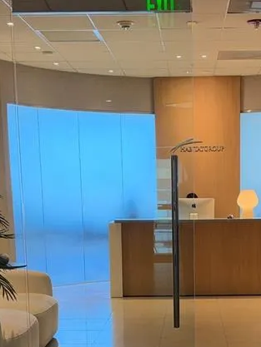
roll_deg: +0.5
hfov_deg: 21.2
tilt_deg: -9.4
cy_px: 300
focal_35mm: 69
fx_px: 693
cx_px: 188
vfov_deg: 27.3
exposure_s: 1/120
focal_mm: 6.93
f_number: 1.8
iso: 250
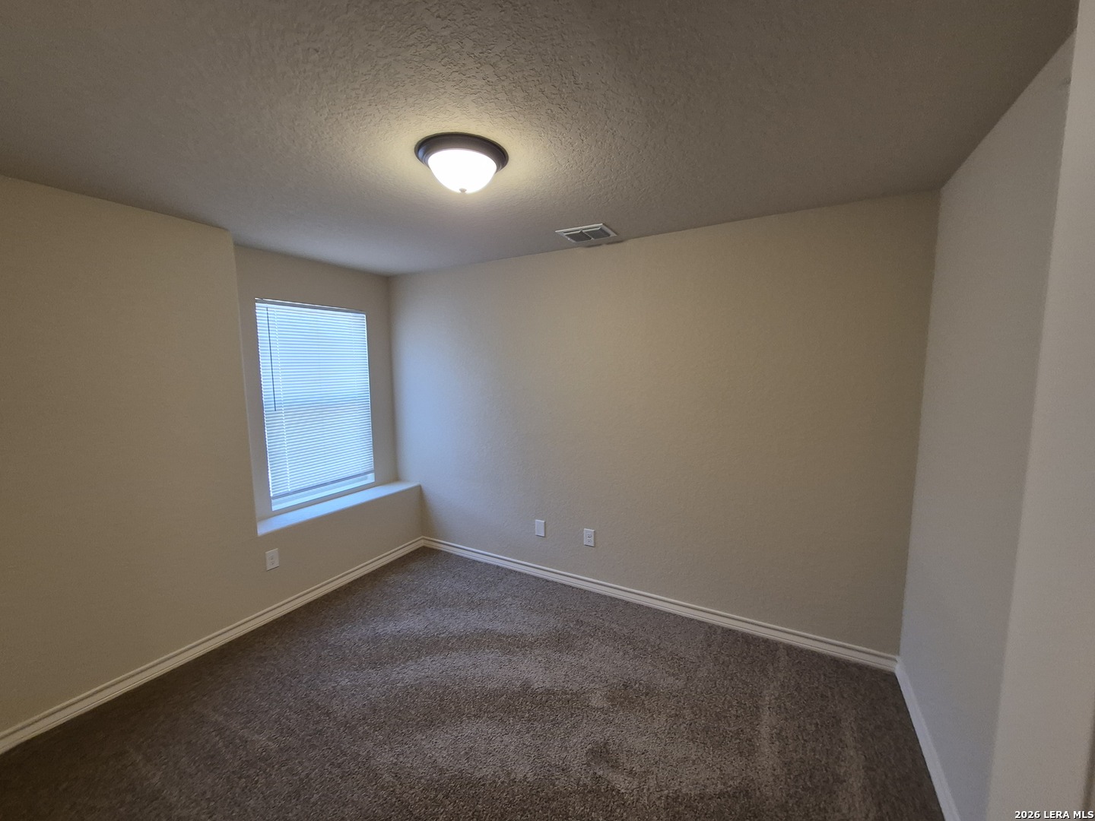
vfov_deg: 89.9
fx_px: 411
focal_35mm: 13
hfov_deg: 106.2
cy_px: 410
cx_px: 548
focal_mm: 1.74
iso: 250
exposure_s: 1/60
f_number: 2.2
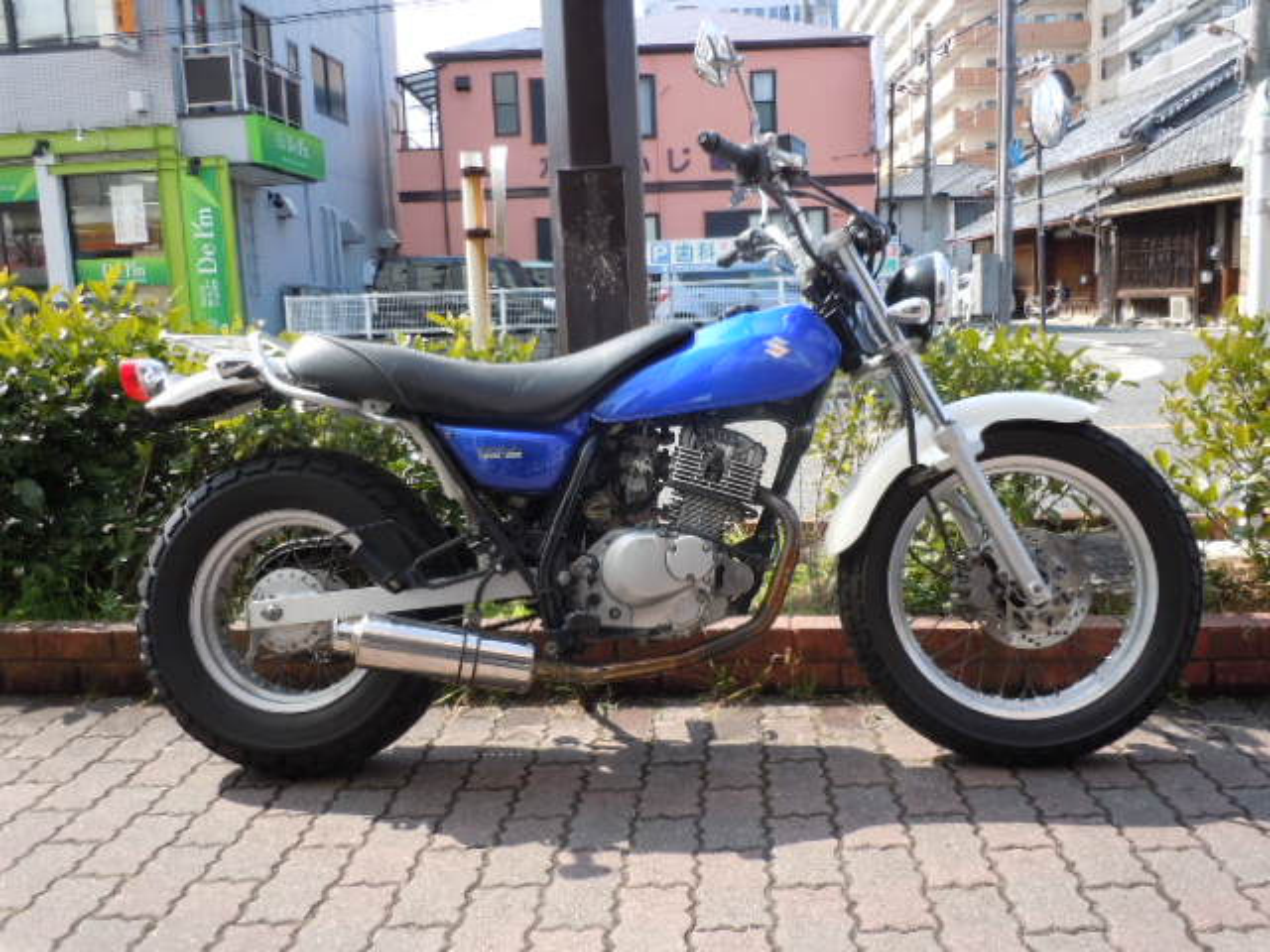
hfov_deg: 63.4
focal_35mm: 28
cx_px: 635
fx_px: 1027
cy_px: 476
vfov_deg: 49.7
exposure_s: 1/200
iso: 100
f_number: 3.7
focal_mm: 5
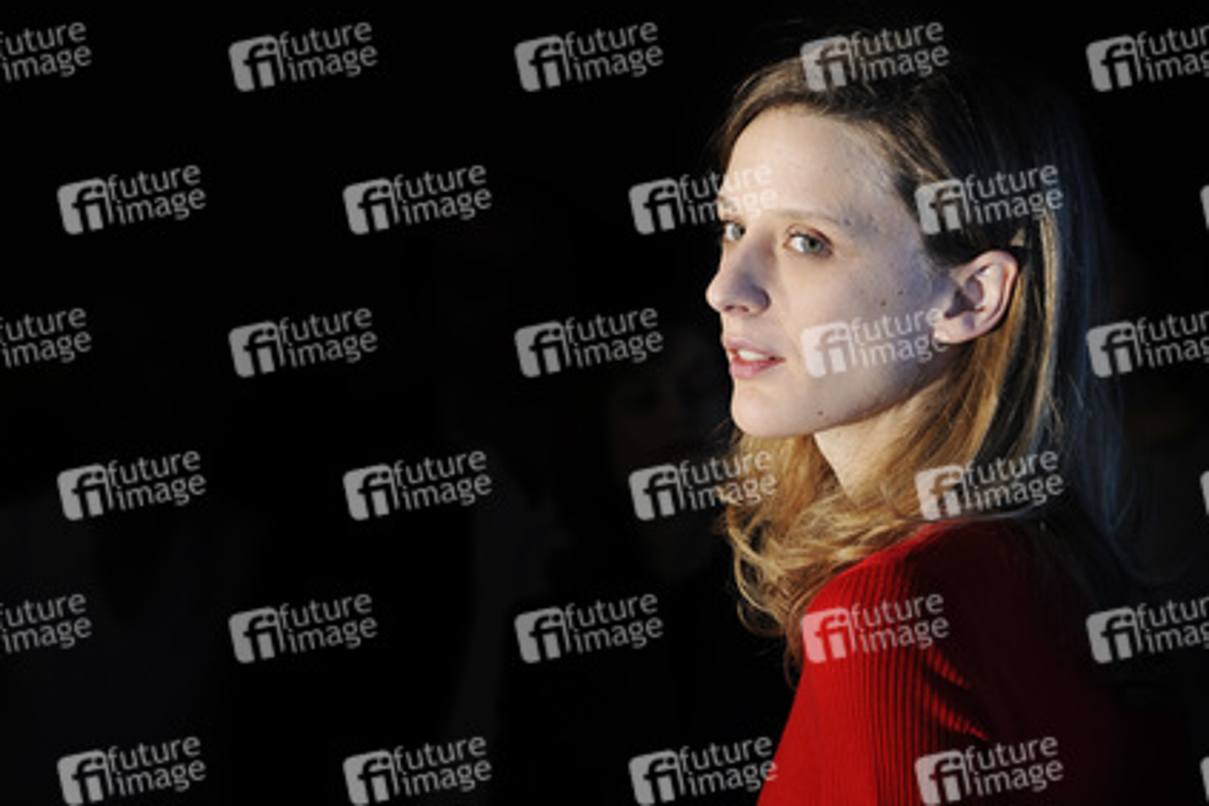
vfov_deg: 6.4
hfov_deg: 9.7
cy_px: 414
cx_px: 626
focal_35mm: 213
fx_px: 7153
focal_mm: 200
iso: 200
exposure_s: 1/320
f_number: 9
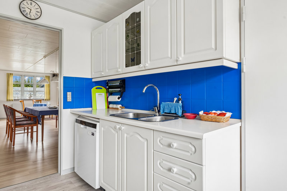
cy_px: 96
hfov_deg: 79.9
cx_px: 144
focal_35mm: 22
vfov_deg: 58.3
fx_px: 171
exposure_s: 1/10
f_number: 8
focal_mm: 21.5
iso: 200
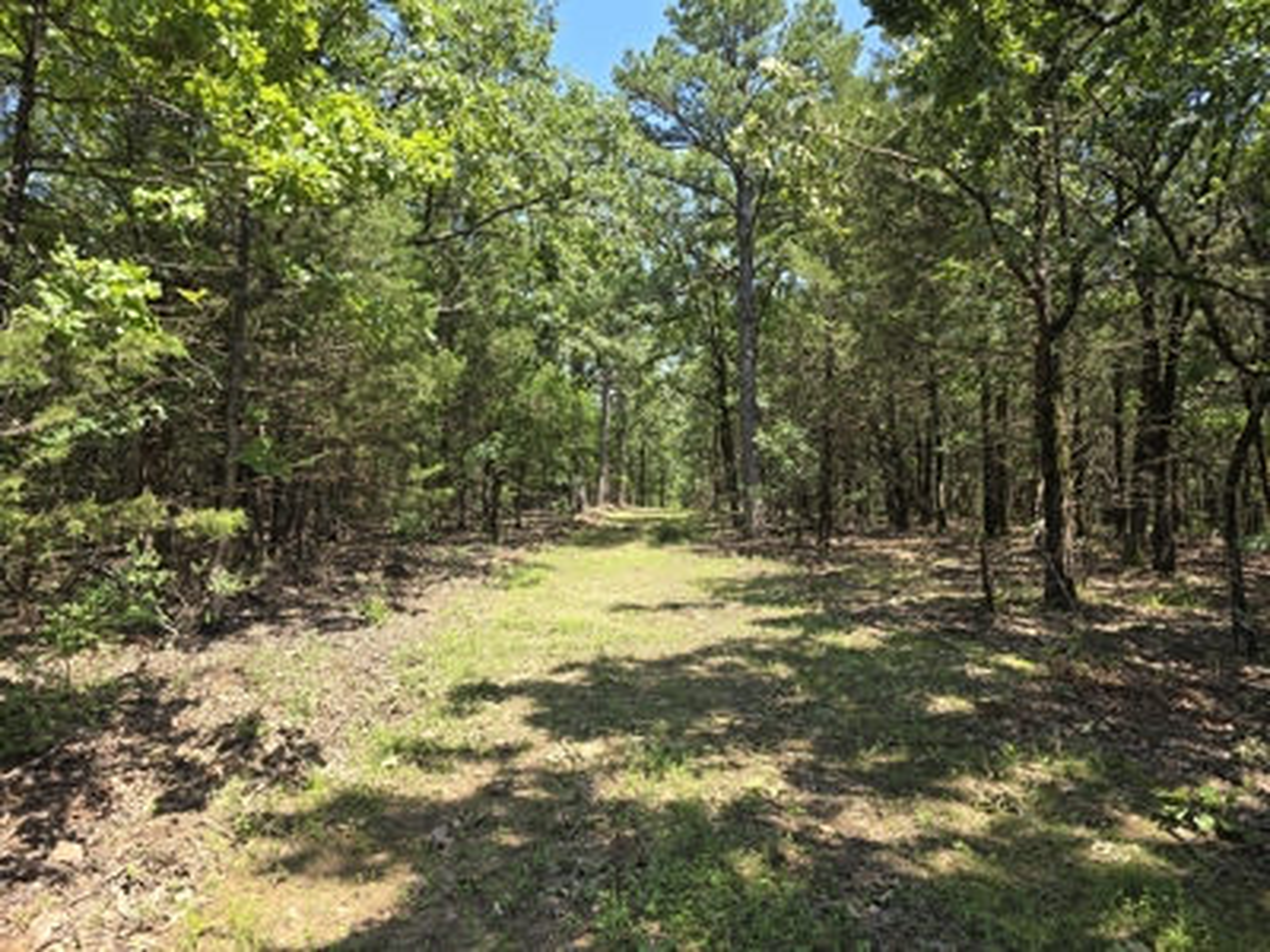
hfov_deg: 73.9
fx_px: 844
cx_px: 635
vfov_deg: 58.9
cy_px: 476
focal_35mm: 23
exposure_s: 1/195
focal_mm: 6.3
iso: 12
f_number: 1.7
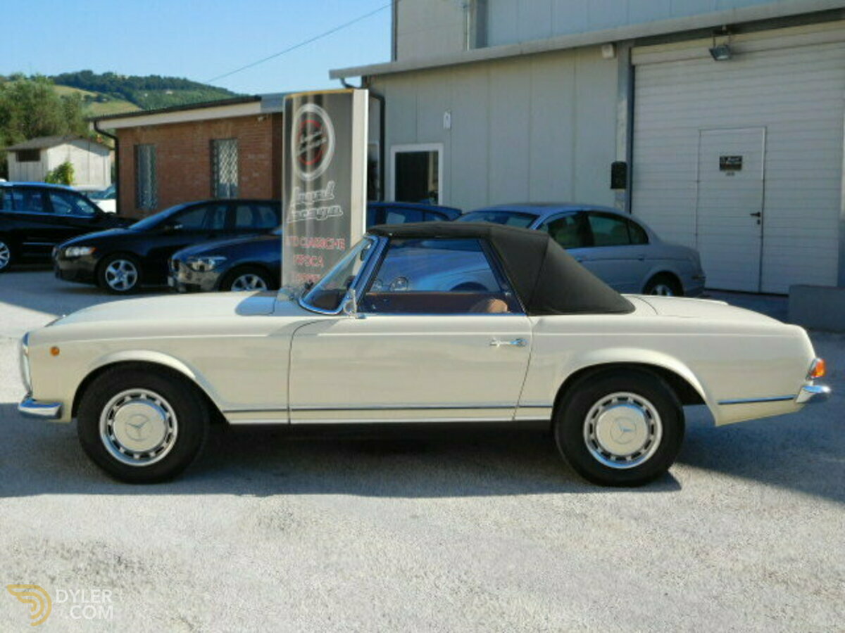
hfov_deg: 42.1
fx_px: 1098
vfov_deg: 32.2
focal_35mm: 45
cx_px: 422
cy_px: 316
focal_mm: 8
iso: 125
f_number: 4
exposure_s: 1/800
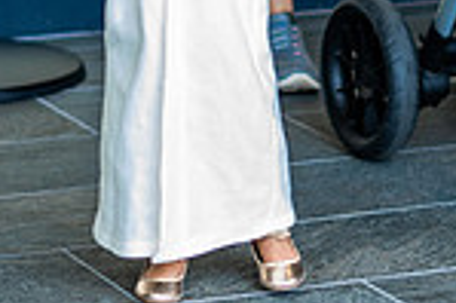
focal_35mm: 257
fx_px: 3252
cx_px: 277
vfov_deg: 5.3
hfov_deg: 8.0
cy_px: -163
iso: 400
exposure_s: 1/250
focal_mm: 50
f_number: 1.8
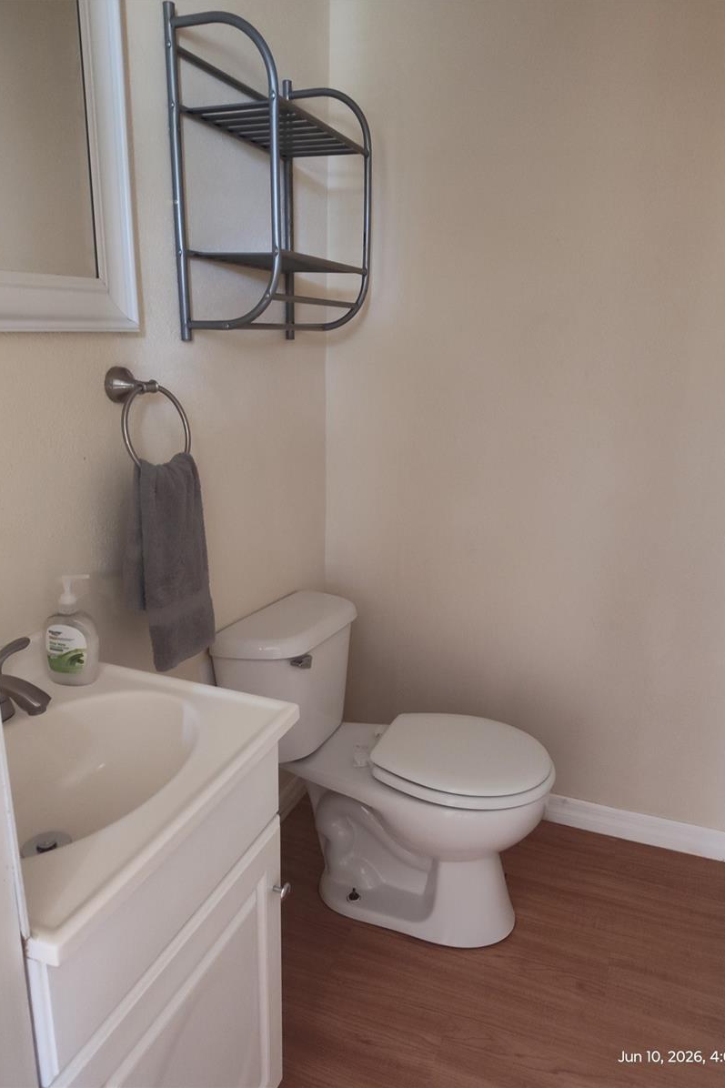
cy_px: 543
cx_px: 384
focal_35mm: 24
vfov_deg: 73.8
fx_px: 725
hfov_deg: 53.1
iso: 2538
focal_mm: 5.56
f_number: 1.8
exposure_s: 1/30
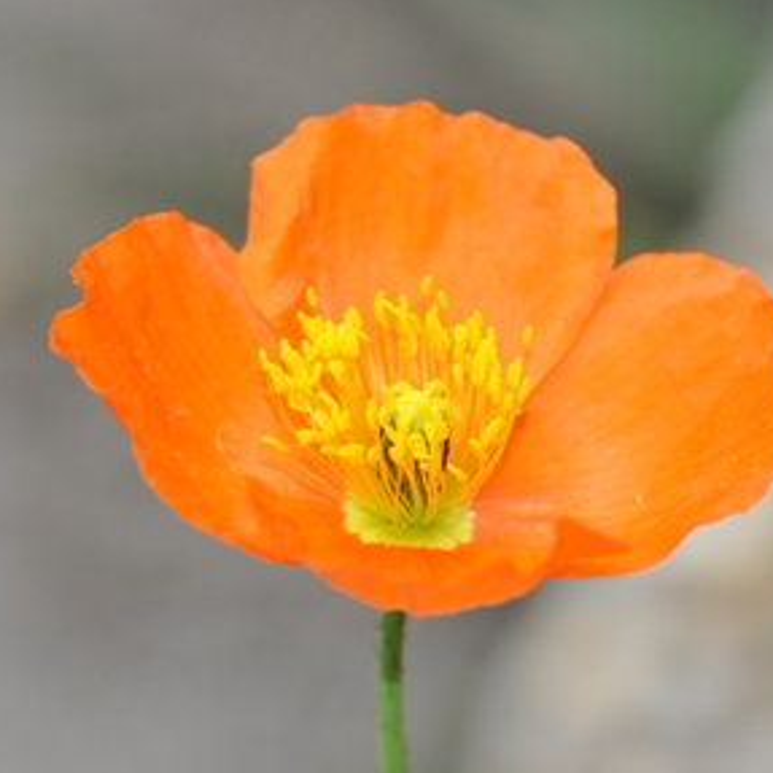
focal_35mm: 179
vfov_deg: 9.8
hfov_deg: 9.8
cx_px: 331
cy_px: 377
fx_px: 4522
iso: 400
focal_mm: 90
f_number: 9
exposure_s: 1/200
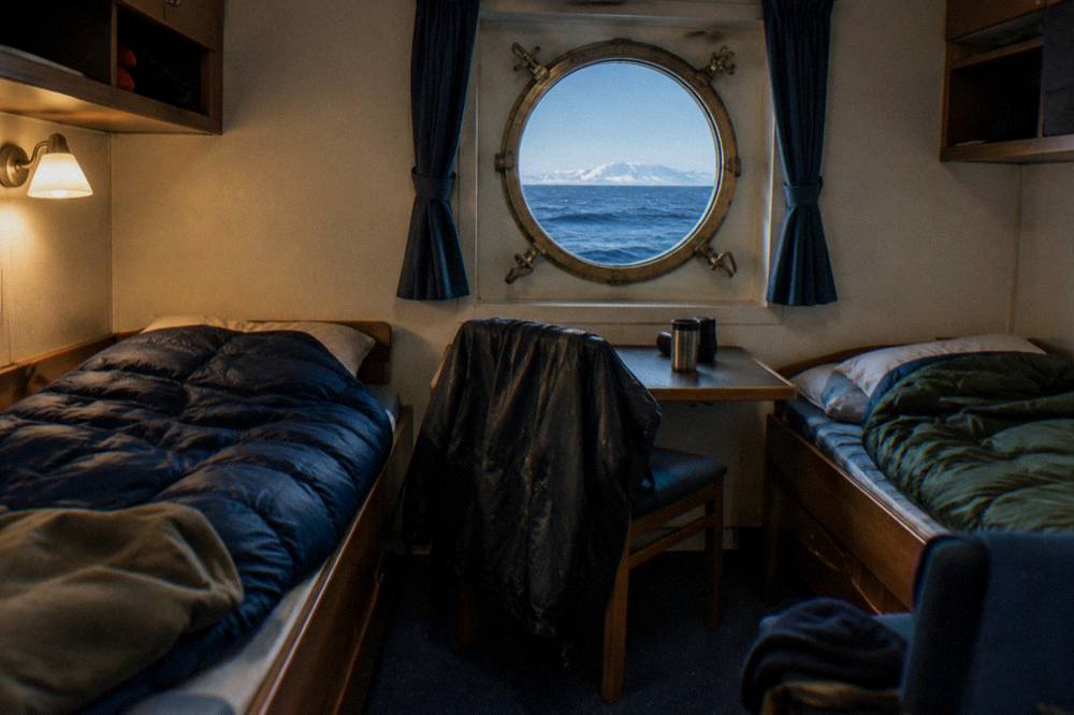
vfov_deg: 27.5
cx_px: 537
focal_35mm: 49
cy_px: 358
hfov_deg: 40.4
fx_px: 1461
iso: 400
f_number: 5.6
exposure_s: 1/640
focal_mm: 49
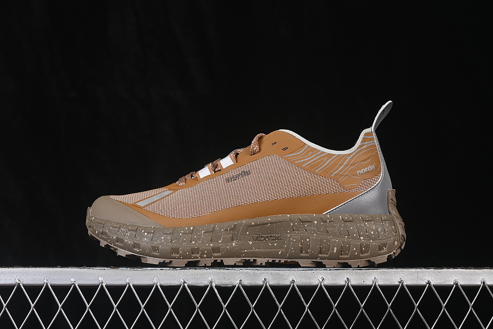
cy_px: 164
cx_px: 246
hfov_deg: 27.0
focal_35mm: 75
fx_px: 1027
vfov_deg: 18.2
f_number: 7.1
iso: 160
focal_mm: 50
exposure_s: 1/80
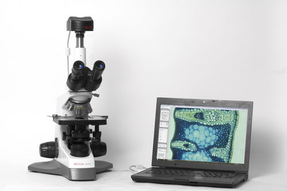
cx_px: 144
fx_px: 955
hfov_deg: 17.1
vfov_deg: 11.4
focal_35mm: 120
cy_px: 96
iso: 200
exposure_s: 1/80
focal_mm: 80
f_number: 20
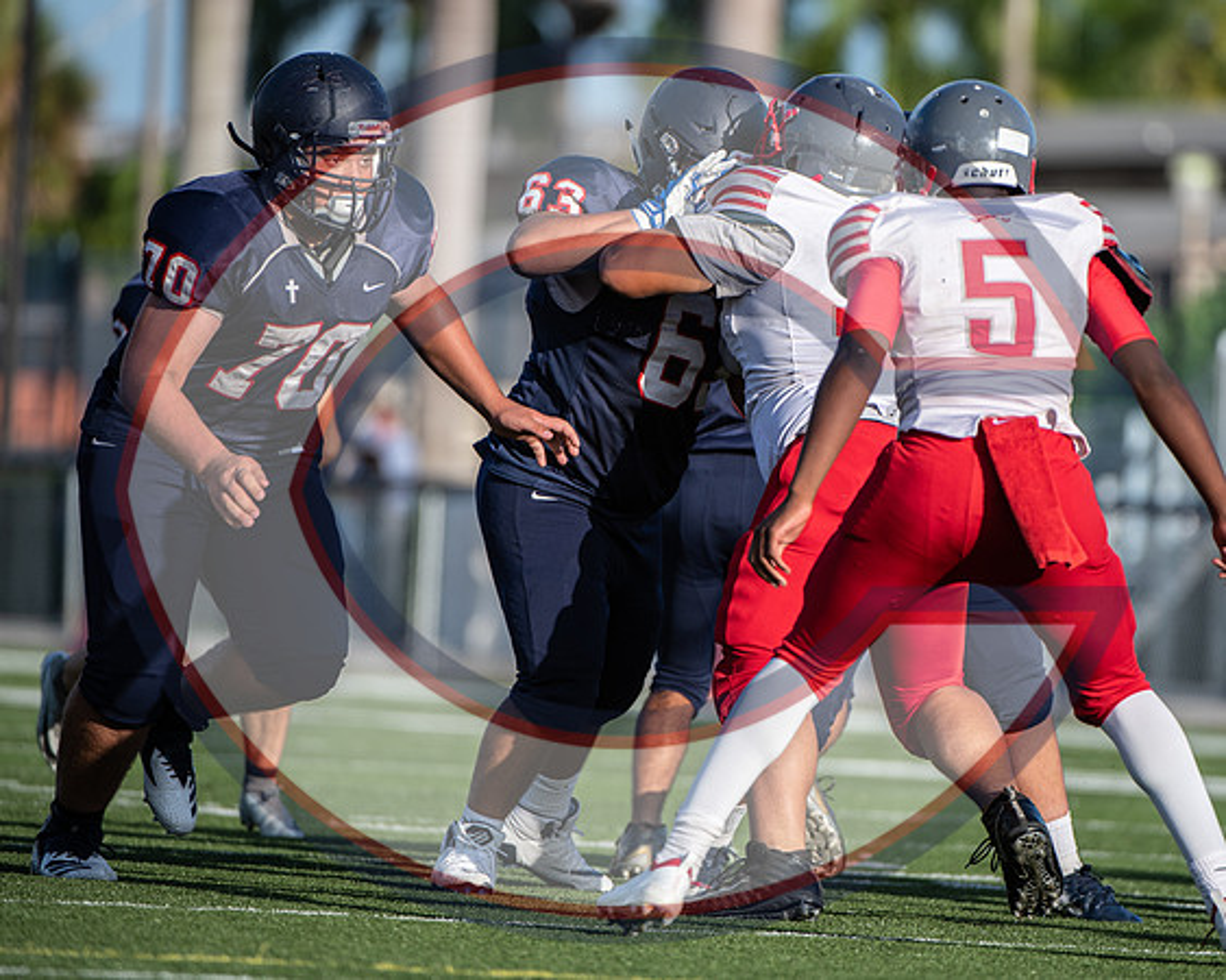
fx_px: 15741
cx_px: 756
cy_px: 414
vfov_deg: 3.6
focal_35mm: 434
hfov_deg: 4.5
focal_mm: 330
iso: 100
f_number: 4
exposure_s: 1/1000
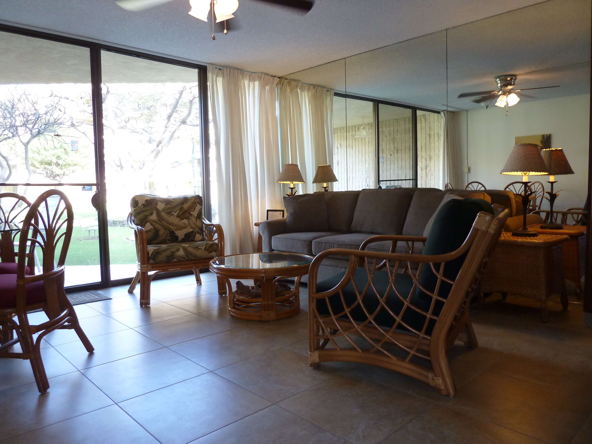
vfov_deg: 54.9
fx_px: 428
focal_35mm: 25
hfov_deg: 69.4
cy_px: 222
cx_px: 296
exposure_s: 1/30
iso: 160
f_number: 3.3
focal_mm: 4.1
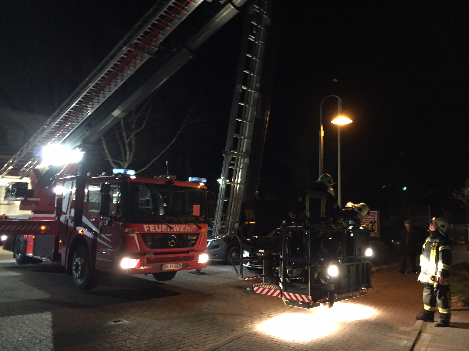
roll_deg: -0.6
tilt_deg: +5.8
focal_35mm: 29
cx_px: 234
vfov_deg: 48.2
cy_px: 176
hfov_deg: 61.7
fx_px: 393
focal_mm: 4.15
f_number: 2.2
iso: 500
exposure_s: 1/17
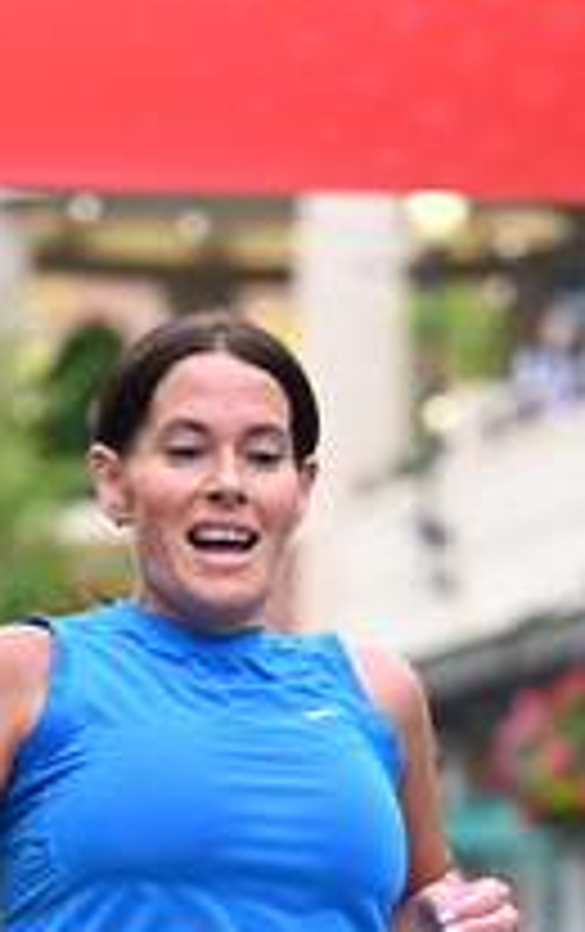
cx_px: 227
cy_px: 918
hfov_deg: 5.5
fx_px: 6050
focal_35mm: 238
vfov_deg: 8.8
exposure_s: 1/1600
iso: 1000
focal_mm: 88
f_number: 2.8
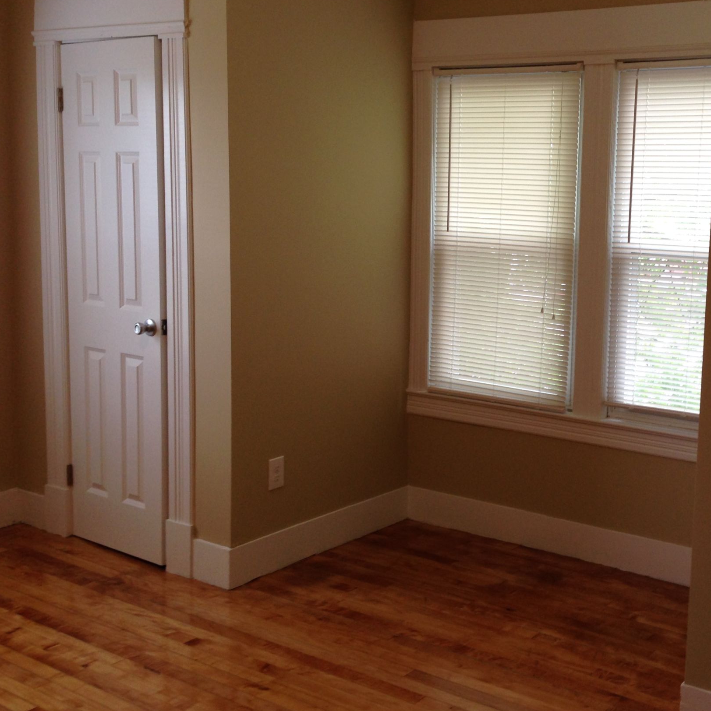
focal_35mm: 46
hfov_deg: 35.8
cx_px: 554
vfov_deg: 36.8
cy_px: 337
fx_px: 1069
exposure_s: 1/30
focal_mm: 4.12
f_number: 2.4
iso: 50
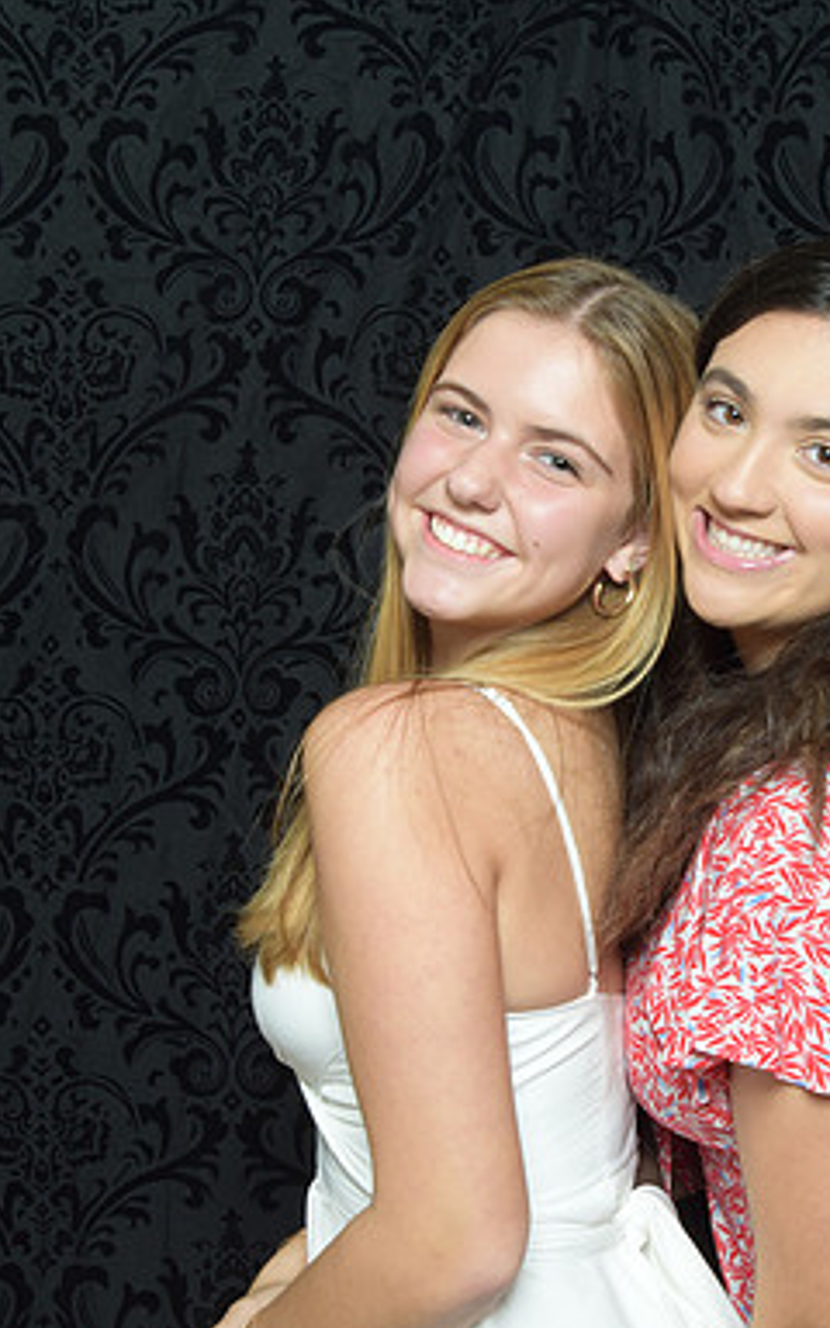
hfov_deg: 21.5
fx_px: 2172
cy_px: 666
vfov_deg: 34.0
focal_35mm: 60
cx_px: 581
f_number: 20
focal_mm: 26
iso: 500
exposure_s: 1/60
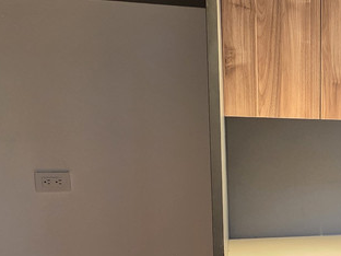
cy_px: 224
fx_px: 443
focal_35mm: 45
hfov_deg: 35.3
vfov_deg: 30.9
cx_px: 386
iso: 500
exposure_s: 1/60
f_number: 1.9
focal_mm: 2.2
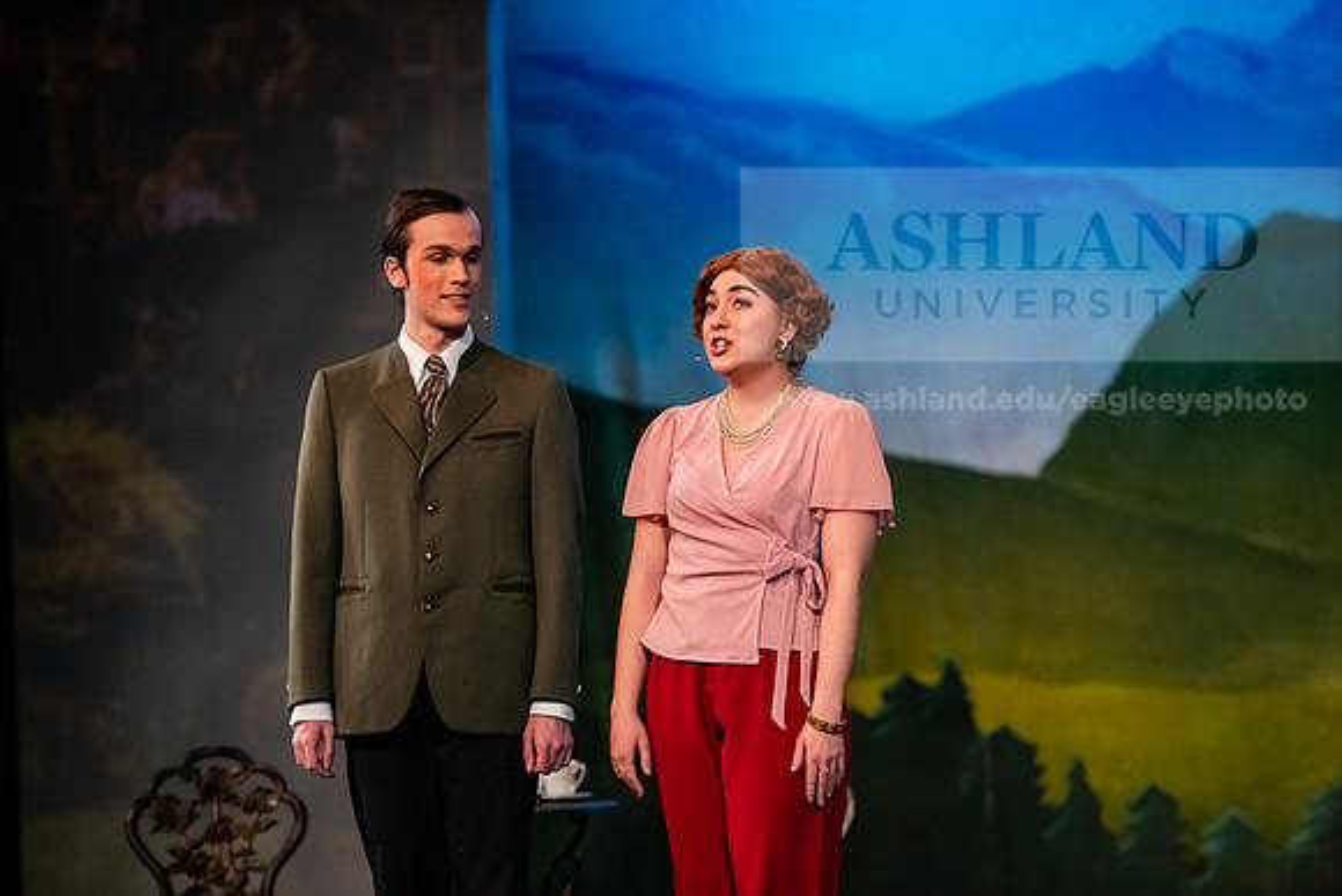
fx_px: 5779
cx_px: 671
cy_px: 448
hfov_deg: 13.2
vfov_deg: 8.9
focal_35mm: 155
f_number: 3.2
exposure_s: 1/250
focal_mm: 155
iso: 3200
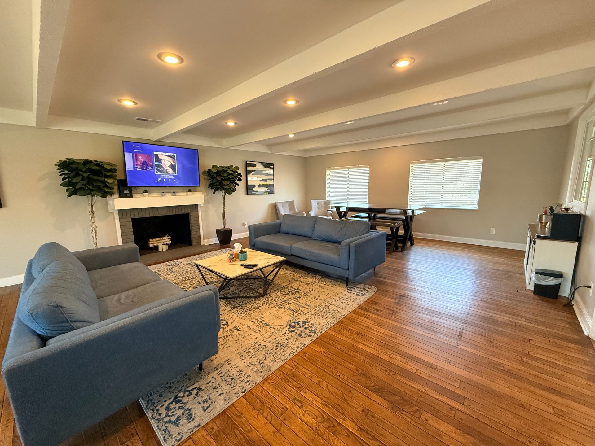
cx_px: 298
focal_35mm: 14
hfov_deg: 102.1
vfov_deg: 85.7
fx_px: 241
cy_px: 223
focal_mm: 2.22
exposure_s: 1/120
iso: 500
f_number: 2.2
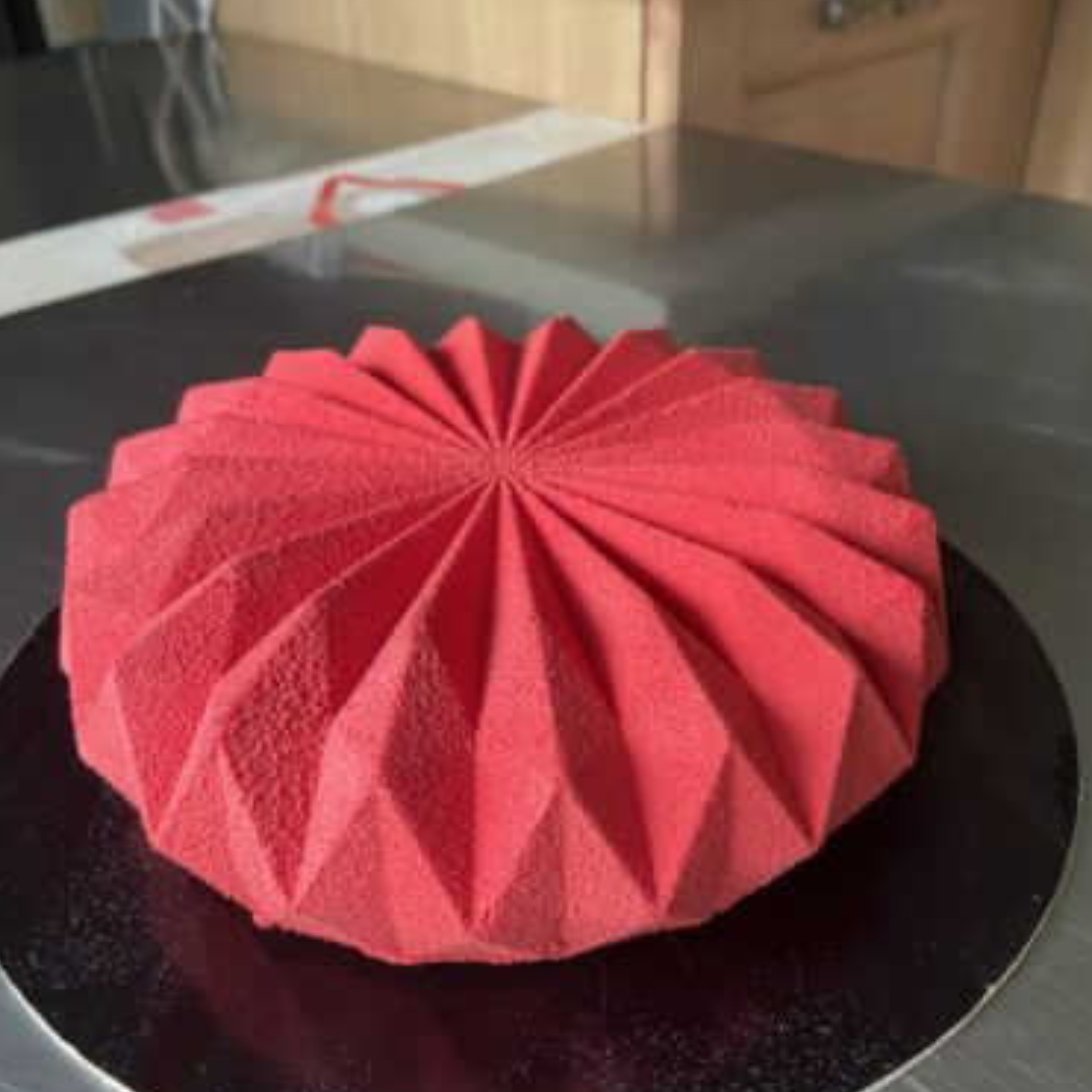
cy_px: 547
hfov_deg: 52.5
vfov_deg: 52.5
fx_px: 1106
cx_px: 546
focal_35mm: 31
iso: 400
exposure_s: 1/60
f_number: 1.8
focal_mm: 4.25
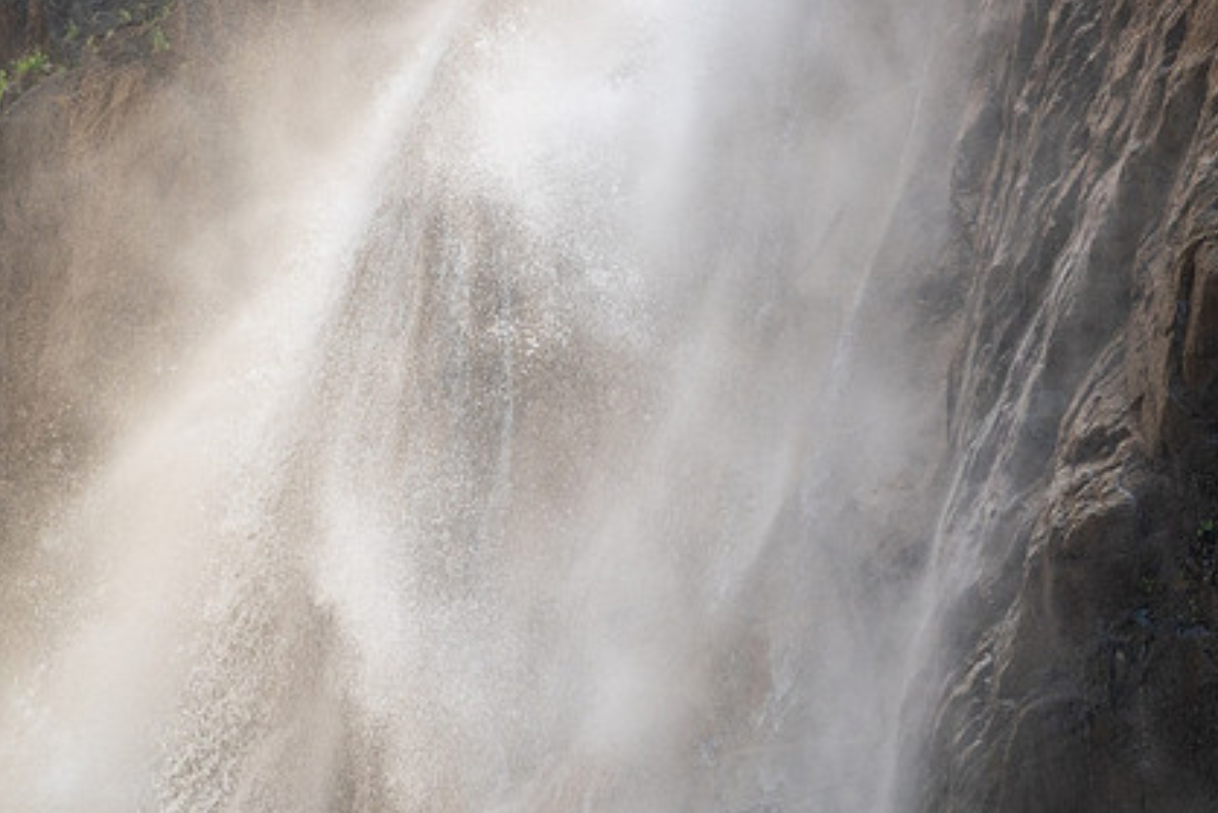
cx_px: 463
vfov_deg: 2.9
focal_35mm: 473
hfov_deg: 4.4
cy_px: 398
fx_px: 16008
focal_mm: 124.94
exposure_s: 1/500
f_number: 4
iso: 250
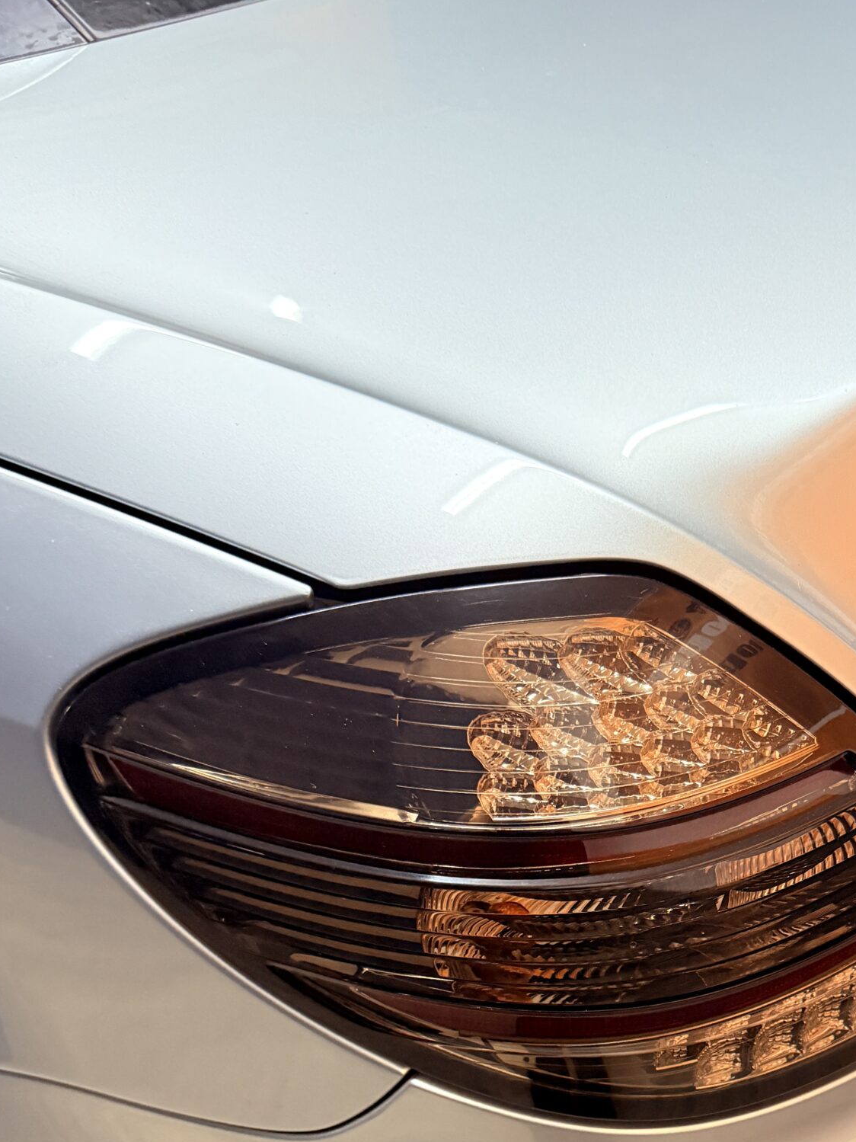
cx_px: 651
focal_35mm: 41
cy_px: 920
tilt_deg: -43.3
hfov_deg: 34.3
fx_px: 1352
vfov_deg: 43.6
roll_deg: -1.3
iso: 800
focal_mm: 6.76
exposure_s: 1/50
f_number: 1.78
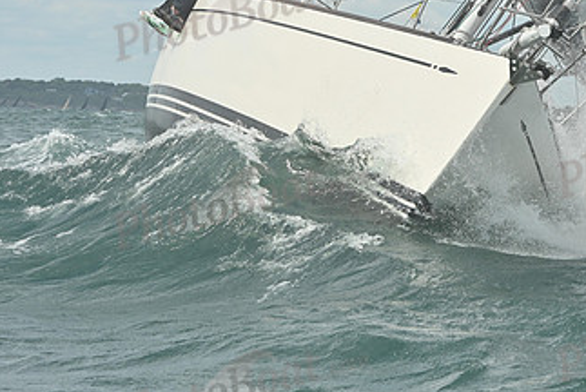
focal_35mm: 201
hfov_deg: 10.2
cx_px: 464
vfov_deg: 6.8
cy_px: 83
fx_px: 3275
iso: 320
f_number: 9
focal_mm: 112
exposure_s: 1/1250
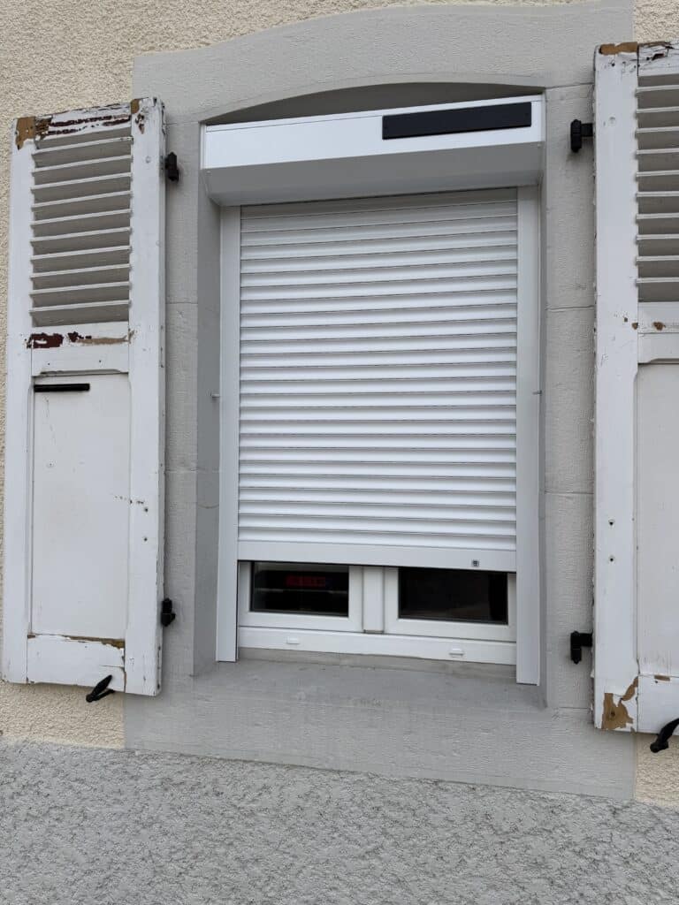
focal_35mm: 24
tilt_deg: -0.1
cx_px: 340
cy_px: 452
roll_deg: -1.6
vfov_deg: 71.6
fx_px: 628
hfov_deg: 56.8
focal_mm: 6.76
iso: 80
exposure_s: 1/2053
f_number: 1.78
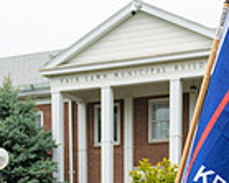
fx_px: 637
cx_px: 114
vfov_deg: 14.8
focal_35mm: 94
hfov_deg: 20.4
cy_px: 304
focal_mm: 24
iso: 200
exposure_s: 1/320
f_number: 3.2
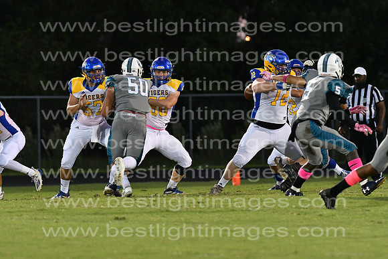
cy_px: 130
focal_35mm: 450
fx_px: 4851
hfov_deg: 4.6
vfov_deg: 3.1
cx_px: 194
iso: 6400
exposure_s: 1/800
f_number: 4.5
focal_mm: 300
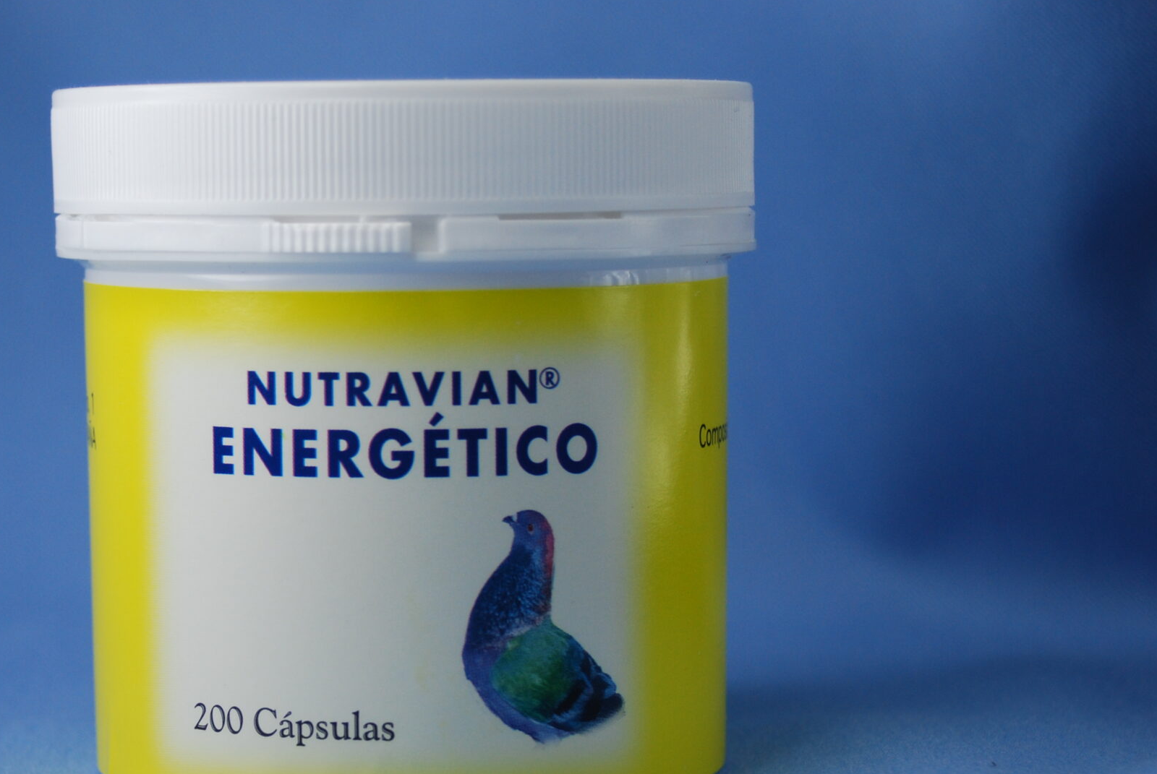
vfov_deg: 11.4
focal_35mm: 120
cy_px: 557
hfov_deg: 17.0
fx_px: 3861
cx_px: 408
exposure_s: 1/100
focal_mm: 50
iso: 200
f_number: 5.6
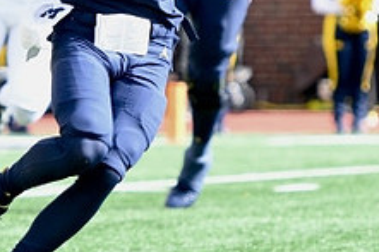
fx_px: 5565
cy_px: 12
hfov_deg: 3.9
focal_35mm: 529
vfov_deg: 2.6
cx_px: 86
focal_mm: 135
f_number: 2.8
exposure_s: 1/1000
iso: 320
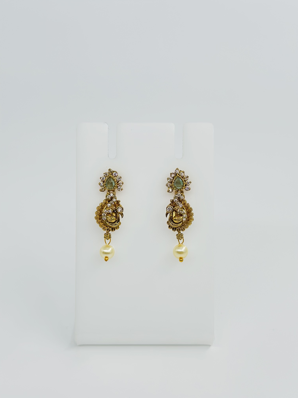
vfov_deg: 39.7
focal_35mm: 48
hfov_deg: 30.3
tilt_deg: -20.4
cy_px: 199
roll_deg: -1.0
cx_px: 149
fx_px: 551
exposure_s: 1/1000
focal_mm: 6.86
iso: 80
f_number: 1.78
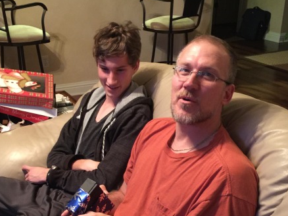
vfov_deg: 26.9
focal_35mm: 53
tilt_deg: -26.7
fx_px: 441
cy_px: 180
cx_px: 127
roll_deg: +1.5
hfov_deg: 36.1
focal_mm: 4.15
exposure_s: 1/4
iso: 125
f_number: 2.2
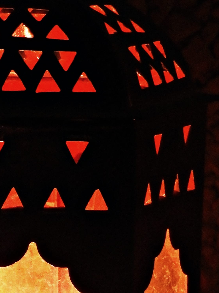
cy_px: 358
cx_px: 26
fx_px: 3982
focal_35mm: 472
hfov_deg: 3.1
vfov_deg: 4.2
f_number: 5
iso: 800
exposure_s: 1/6
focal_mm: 24.2
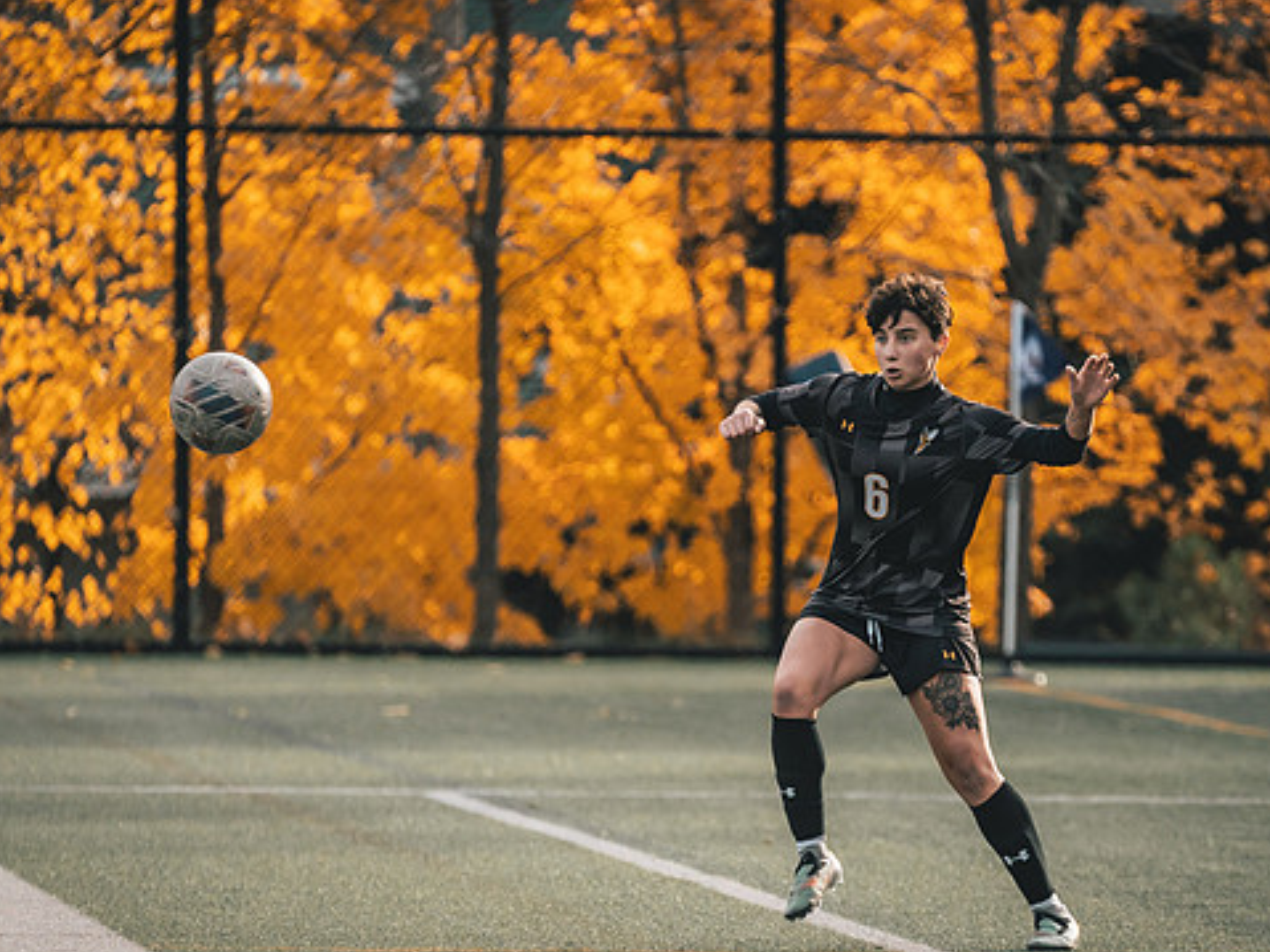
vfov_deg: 2.0
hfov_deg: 2.7
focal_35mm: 726
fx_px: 26629
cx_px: 802
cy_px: 602
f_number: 6.3
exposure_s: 1/1000
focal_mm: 400
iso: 800
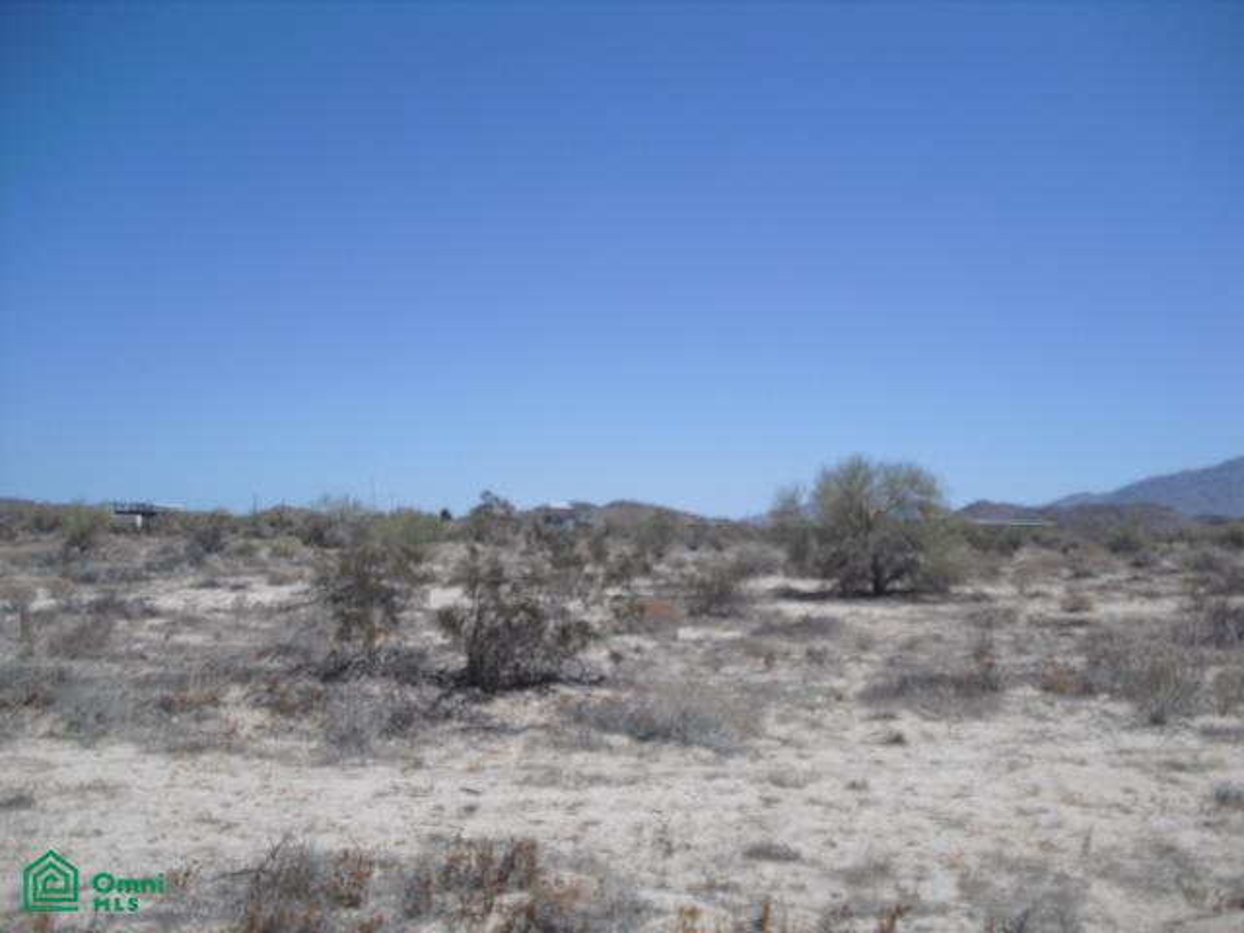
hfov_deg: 51.4
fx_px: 1294
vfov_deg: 39.7
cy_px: 466
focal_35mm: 36
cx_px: 622
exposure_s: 1/250
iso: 64
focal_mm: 6.3
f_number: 7.8
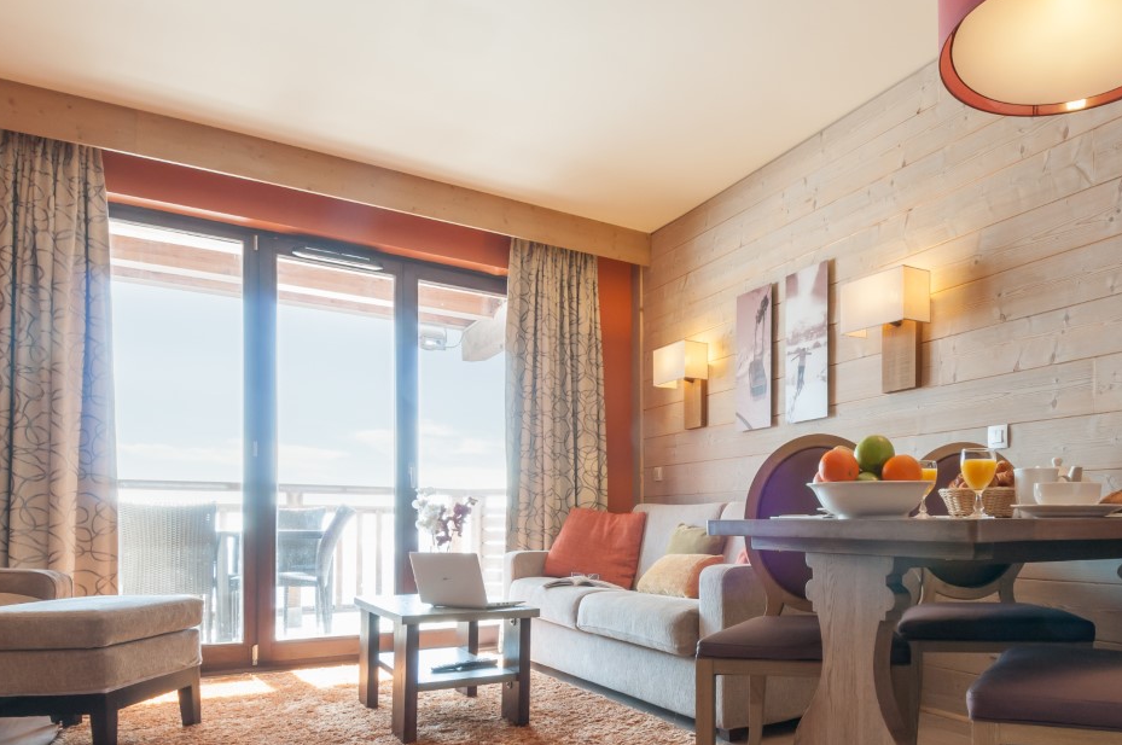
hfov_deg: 69.5
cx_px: 749
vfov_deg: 50.0
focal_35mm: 25
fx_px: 778
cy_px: 511
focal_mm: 12
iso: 400
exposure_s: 1/4
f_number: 11
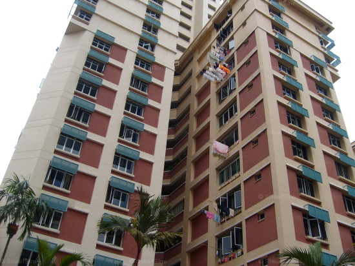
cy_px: 133
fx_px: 359
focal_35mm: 35
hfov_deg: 52.6
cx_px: 178
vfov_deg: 40.7
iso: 80
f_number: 7.1
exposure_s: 1/180
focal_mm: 5.8
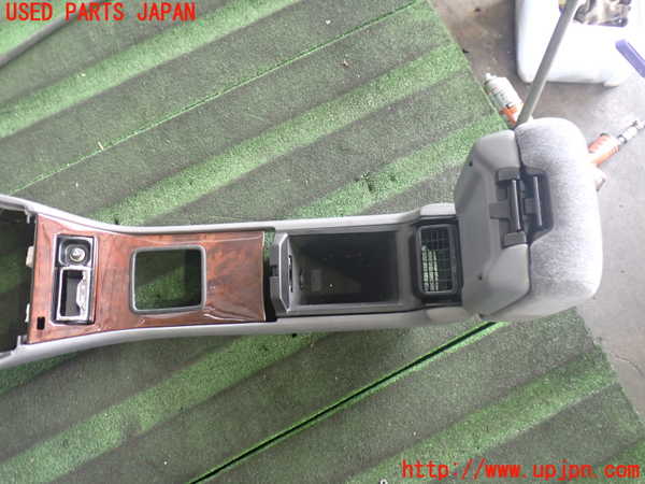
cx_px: 322
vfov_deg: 46.8
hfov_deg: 60.0
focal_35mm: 30
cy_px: 242
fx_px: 559
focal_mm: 5.4
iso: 800
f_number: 2.3
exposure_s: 1/60
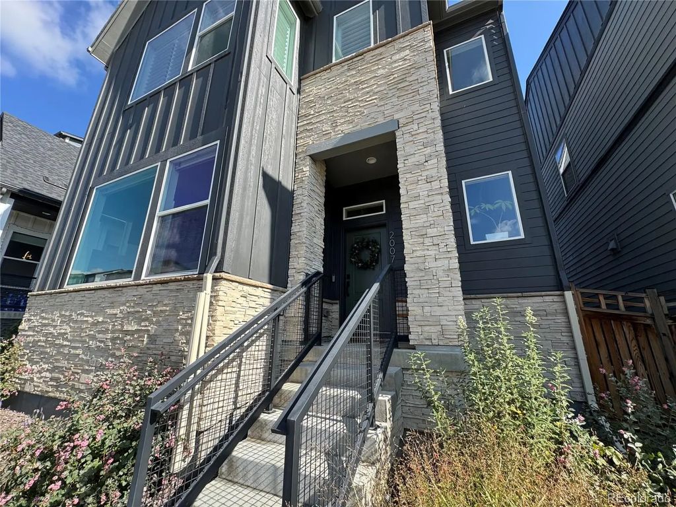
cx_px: 338
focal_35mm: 14
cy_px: 254
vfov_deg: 85.7
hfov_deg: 102.1
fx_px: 273
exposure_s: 1/700
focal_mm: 2.22
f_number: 2.2
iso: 50
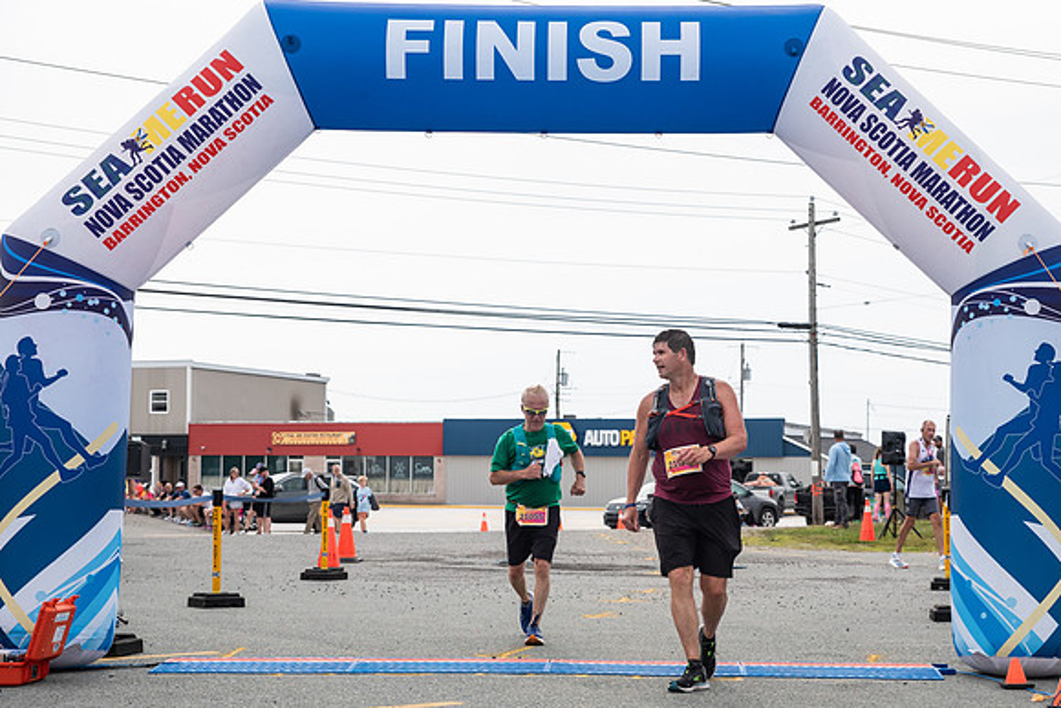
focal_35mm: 65
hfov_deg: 30.9
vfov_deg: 20.9
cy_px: 405
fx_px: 1918
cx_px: 611
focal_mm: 56
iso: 800
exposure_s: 1/3200
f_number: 4
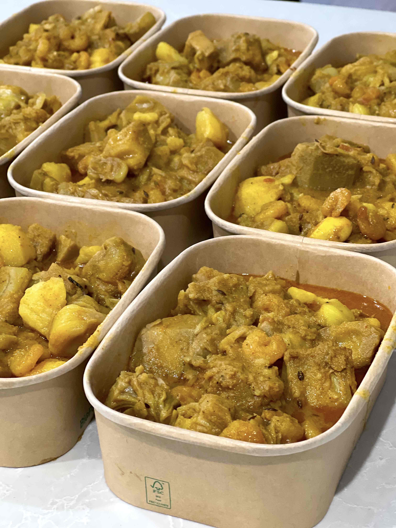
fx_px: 1174
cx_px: 198
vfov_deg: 25.3
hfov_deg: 19.1
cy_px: 264
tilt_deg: -28.7
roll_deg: +0.6
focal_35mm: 77
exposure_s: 1/33
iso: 400
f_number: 2.8
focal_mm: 9
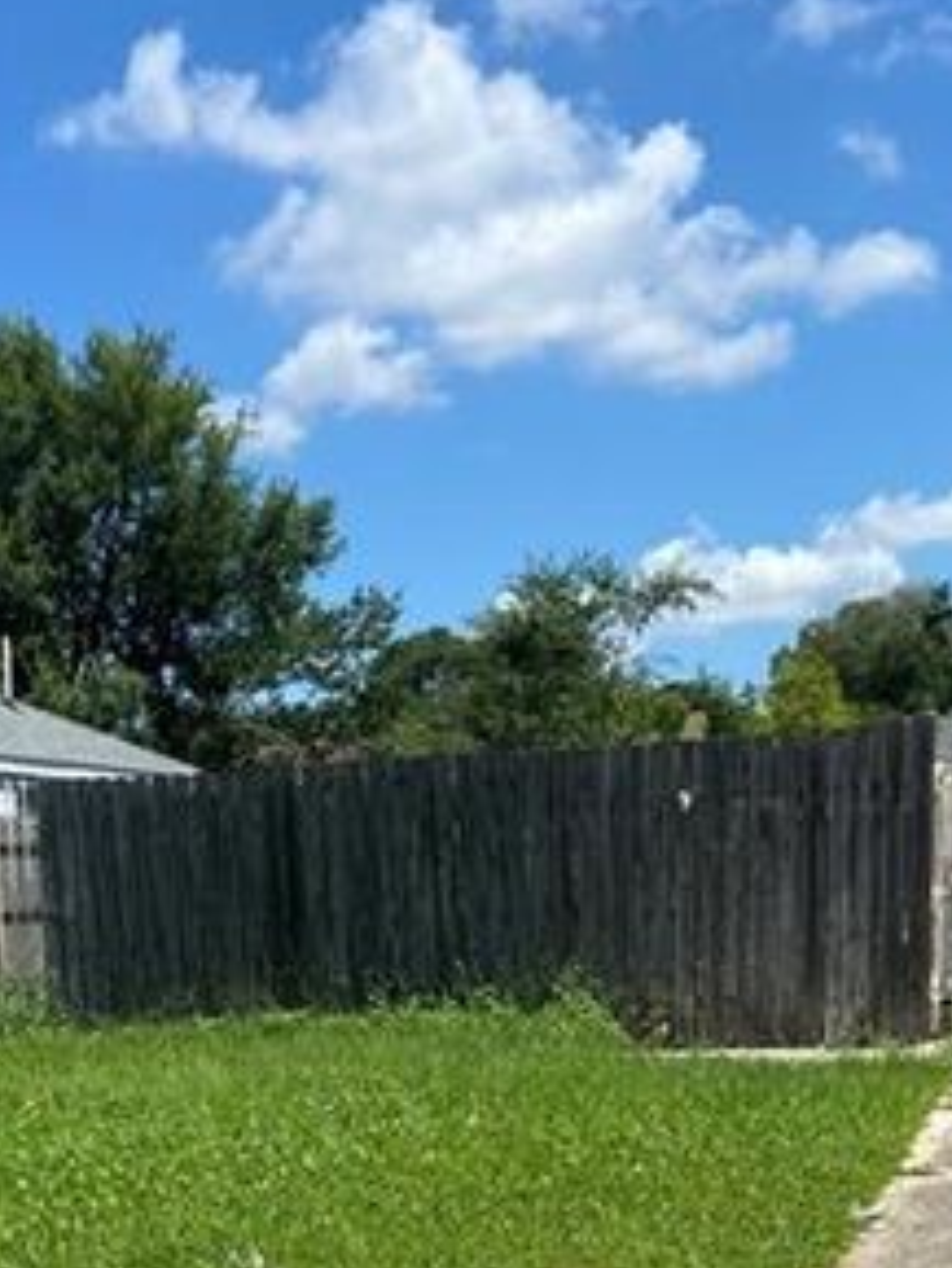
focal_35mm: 60
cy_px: 1336
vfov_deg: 29.5
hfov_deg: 24.2
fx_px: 2199
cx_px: 237
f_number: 1.8
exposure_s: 1/2817
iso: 32
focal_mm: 4.25
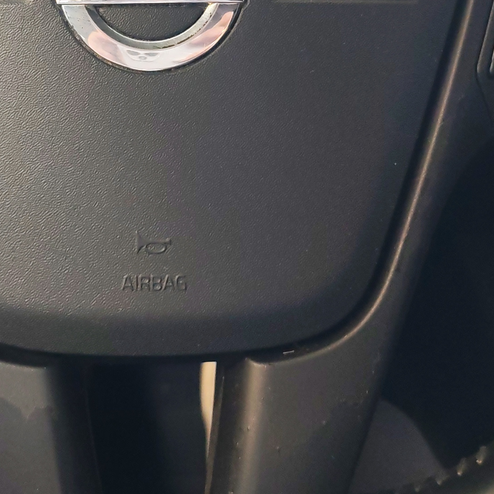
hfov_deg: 21.5
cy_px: -14
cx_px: 138
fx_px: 1292
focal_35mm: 80
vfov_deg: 20.8
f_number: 1.9
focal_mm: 6.12
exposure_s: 1/50
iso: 640
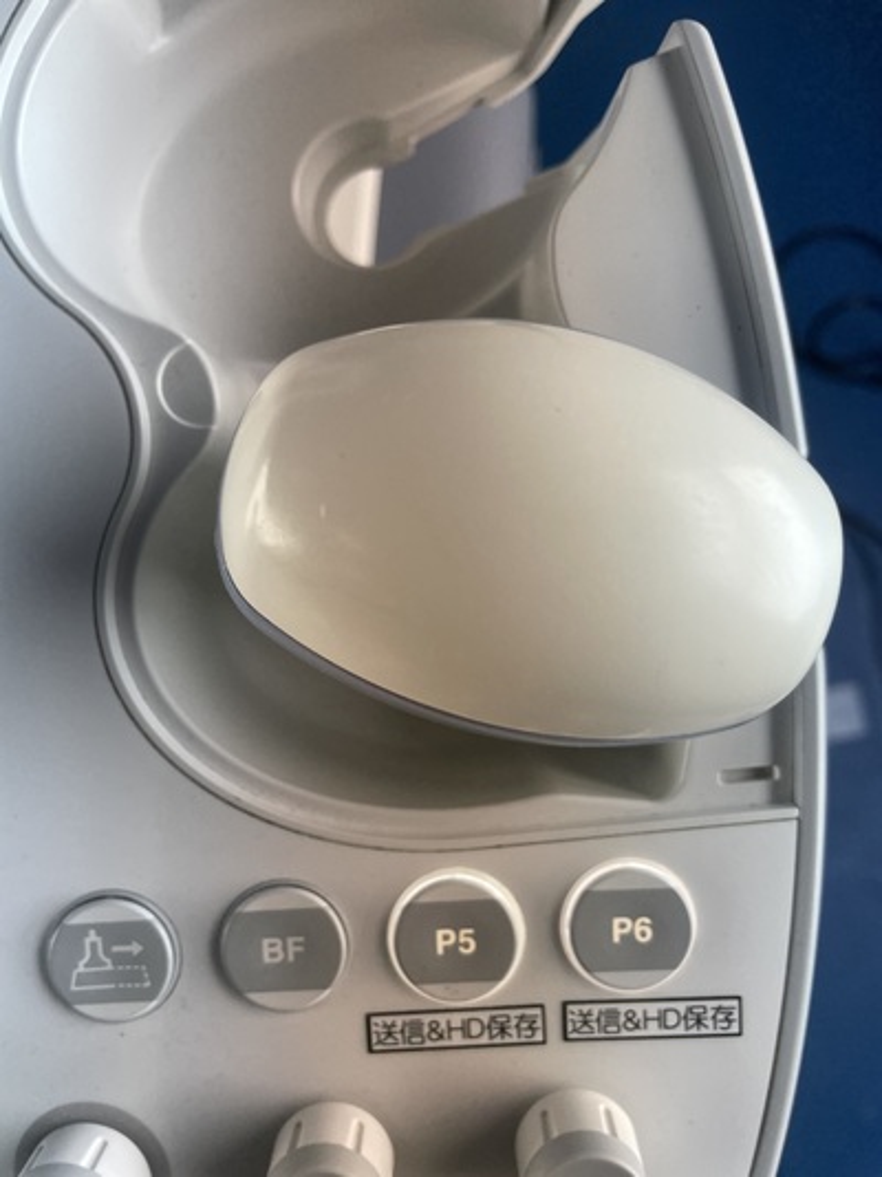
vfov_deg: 67.3
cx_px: 441
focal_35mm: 26
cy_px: 588
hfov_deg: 53.0
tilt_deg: -80.3
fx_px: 884
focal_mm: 4.2
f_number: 1.6
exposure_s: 1/120
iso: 64
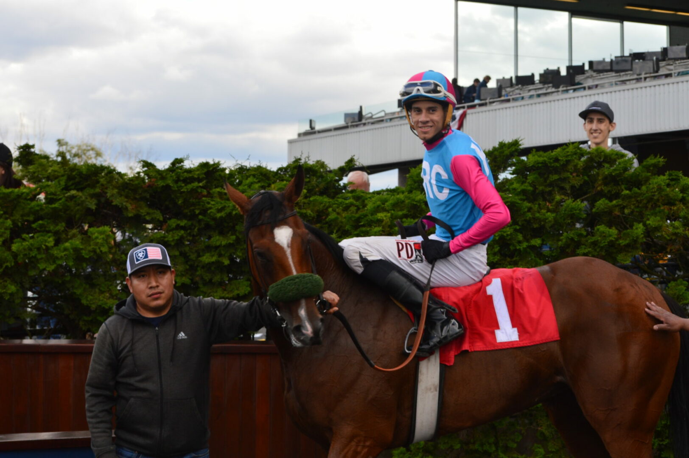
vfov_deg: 16.5
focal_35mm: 82
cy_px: 229
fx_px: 1578
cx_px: 344
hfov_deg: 24.6
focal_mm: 55
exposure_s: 1/200
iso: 400
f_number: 10
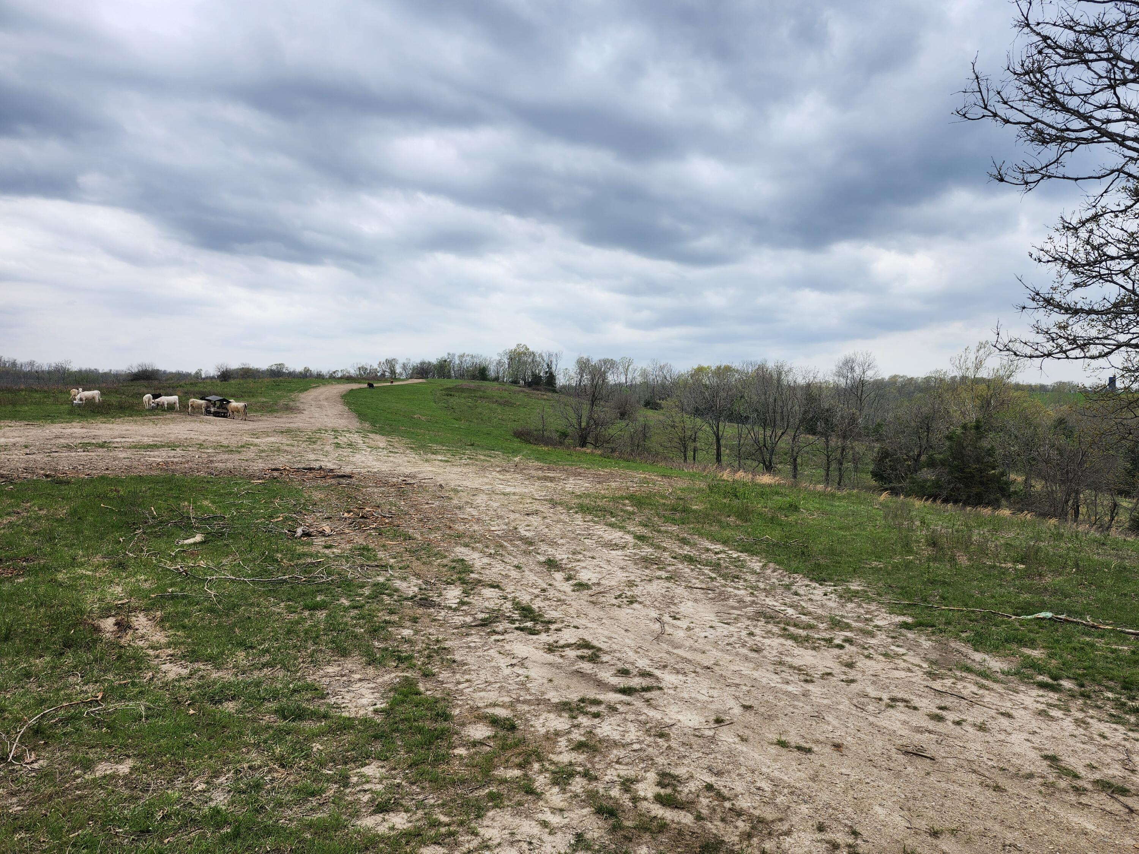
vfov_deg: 58.9
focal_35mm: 23
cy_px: 427
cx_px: 570
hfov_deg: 73.9
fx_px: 757
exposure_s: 1/511
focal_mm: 5.54
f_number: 1.8
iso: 25
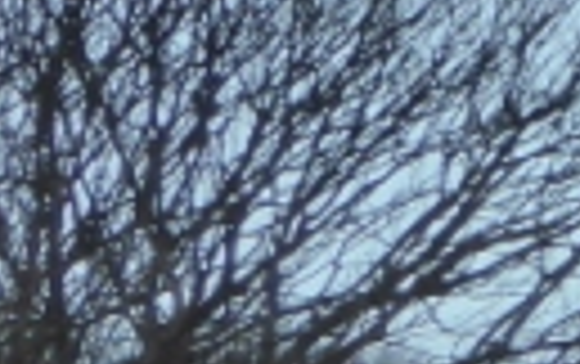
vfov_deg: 1.0
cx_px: 1884
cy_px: 548
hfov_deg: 1.6
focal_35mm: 1333
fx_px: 21098
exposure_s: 1/200
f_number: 5.4
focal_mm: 25.6
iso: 200
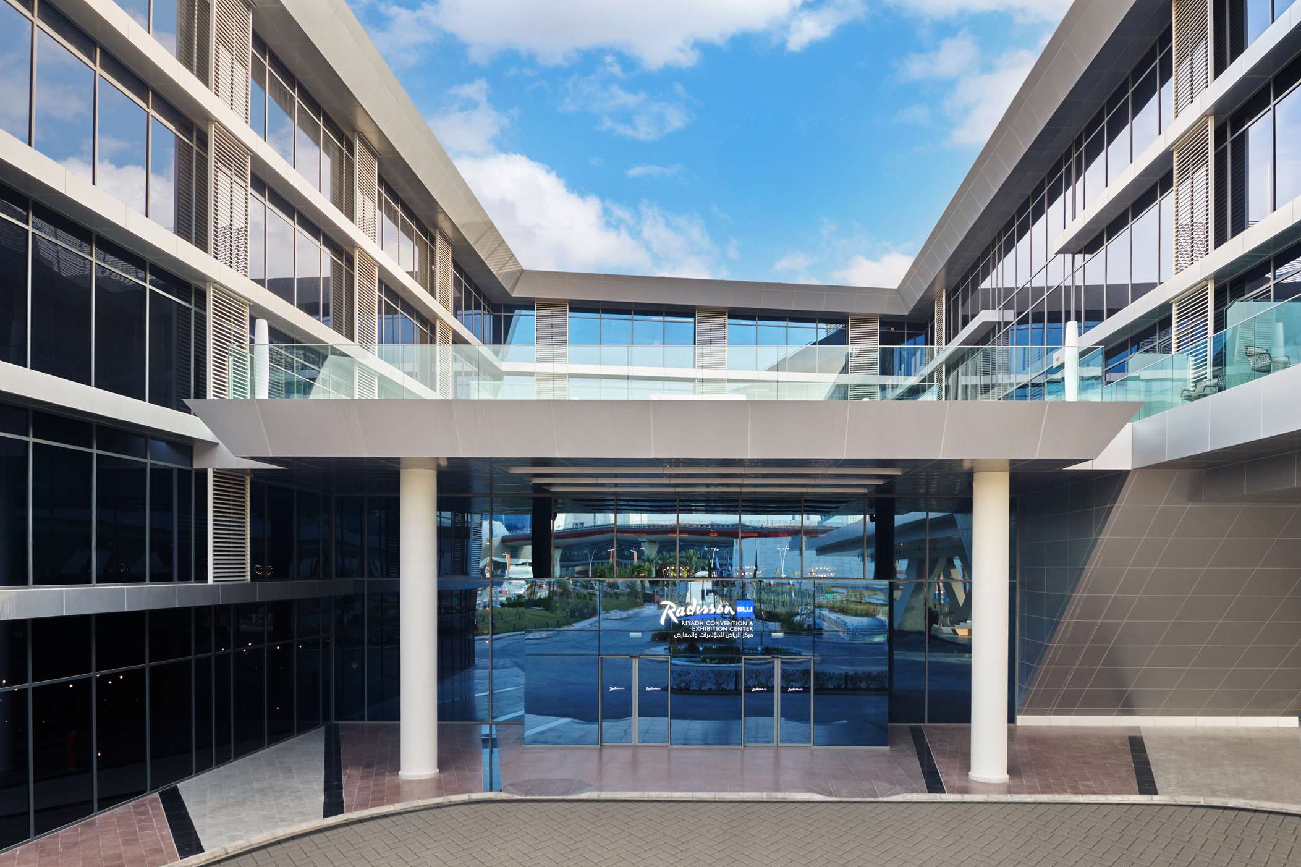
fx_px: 939
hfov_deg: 69.2
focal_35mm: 26
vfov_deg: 48.6
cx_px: 713
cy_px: 585
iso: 640
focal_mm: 19
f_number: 11
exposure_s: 1/25
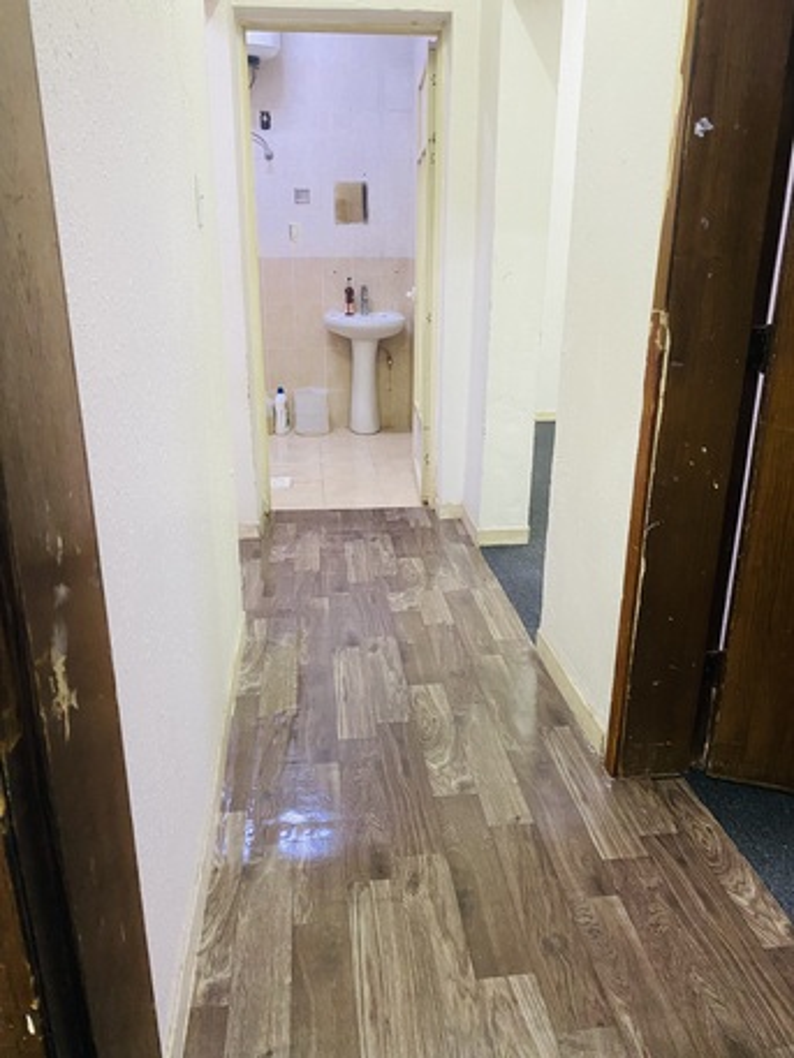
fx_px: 795
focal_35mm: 26
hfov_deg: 53.1
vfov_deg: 67.3
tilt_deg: -18.3
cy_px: 529
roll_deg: +0.6
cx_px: 397
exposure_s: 1/40
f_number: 1.8
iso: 500
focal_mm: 4.25
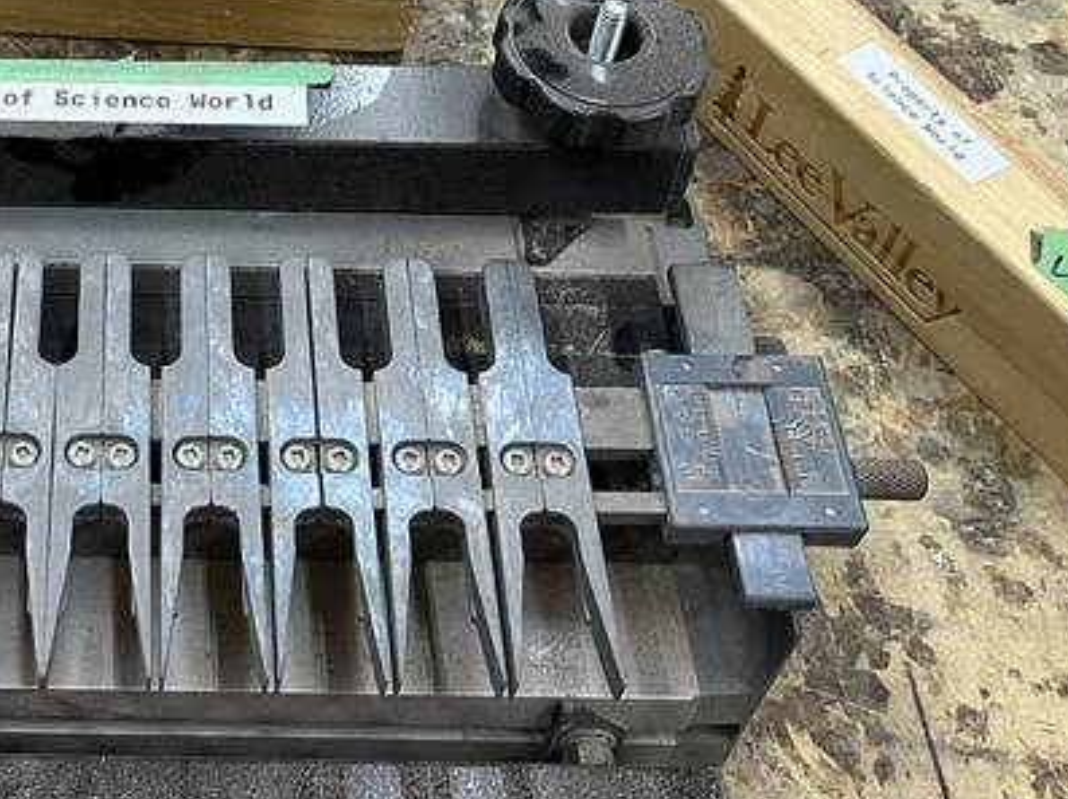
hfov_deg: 31.3
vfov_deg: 24.0
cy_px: 55
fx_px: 1819
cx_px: 124
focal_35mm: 59
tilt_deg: -48.3
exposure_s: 1/60
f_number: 1.6
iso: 80
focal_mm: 5.1
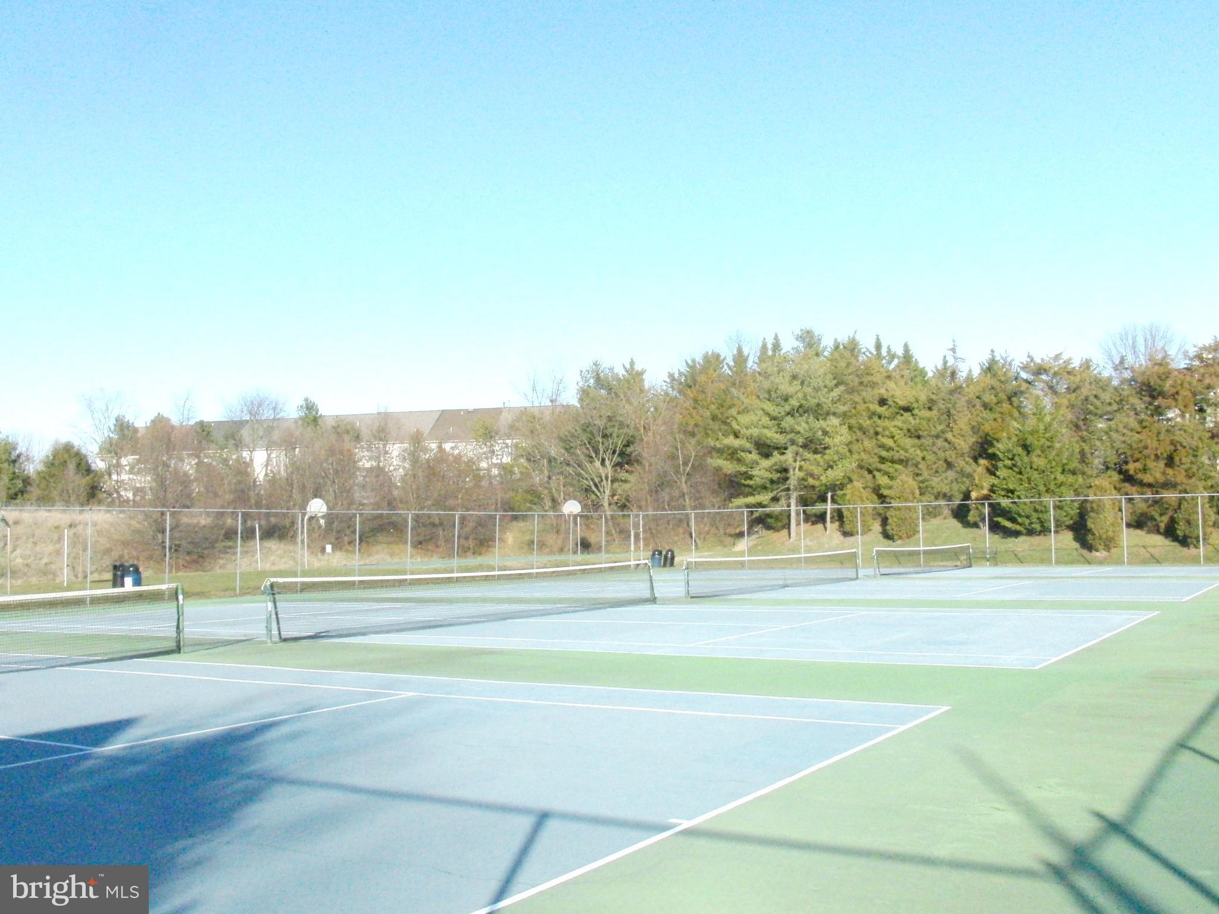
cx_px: 610
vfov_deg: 39.7
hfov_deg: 51.4
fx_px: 1268
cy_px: 457
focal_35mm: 36
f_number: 15
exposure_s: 1/640
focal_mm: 7.3
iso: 1600
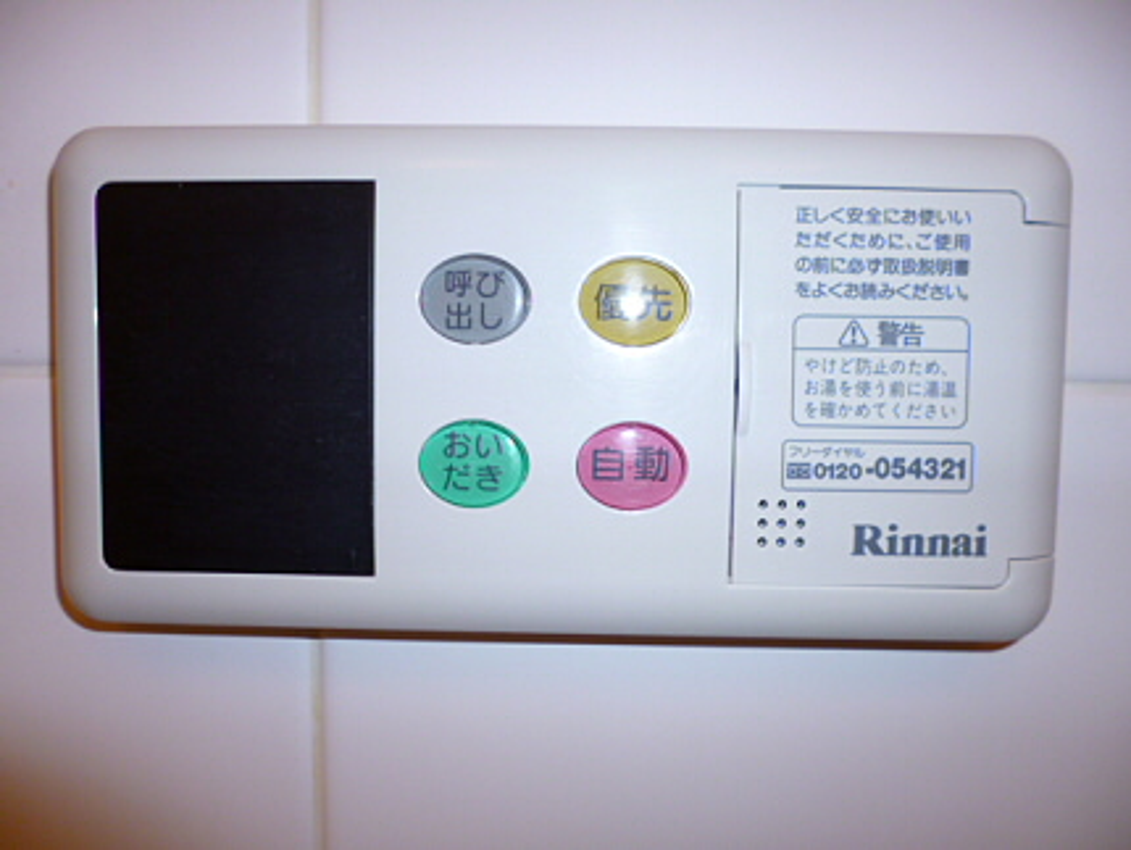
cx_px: 566
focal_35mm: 24
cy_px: 425
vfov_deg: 56.9
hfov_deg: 71.6
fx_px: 785
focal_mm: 4.3
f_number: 2.5
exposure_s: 1/60
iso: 100
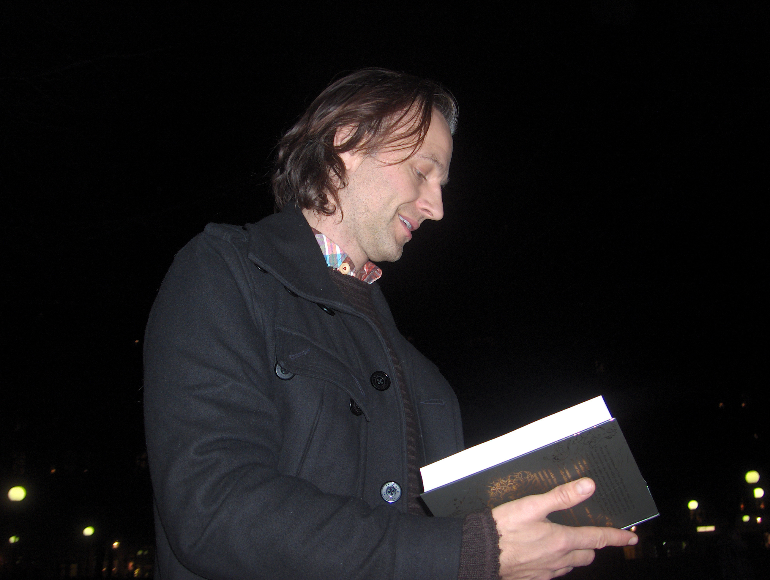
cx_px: 385
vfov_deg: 36.9
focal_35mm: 39
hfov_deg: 47.8
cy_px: 290
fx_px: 869
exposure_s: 1/60
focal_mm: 8
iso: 100
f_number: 2.8
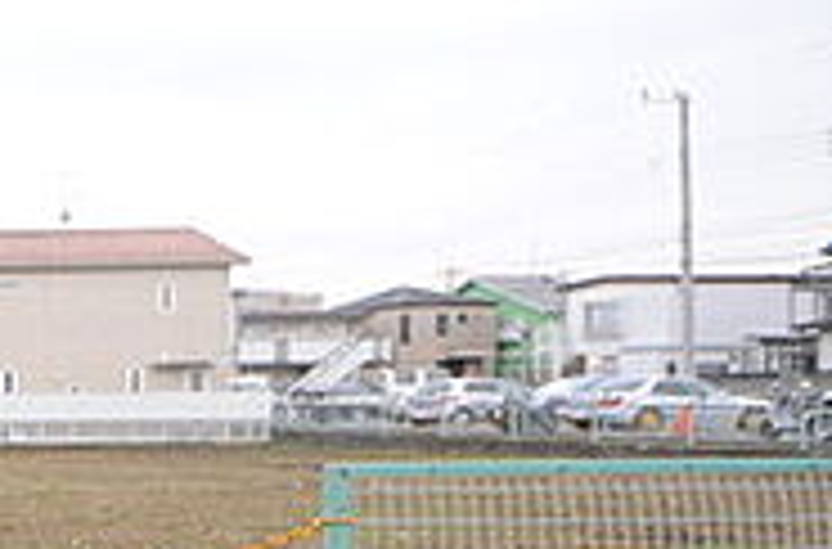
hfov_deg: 28.4
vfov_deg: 33.2
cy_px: 418
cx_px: -450
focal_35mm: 39
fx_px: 898
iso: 320
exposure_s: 1/125
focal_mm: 8
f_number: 5.6
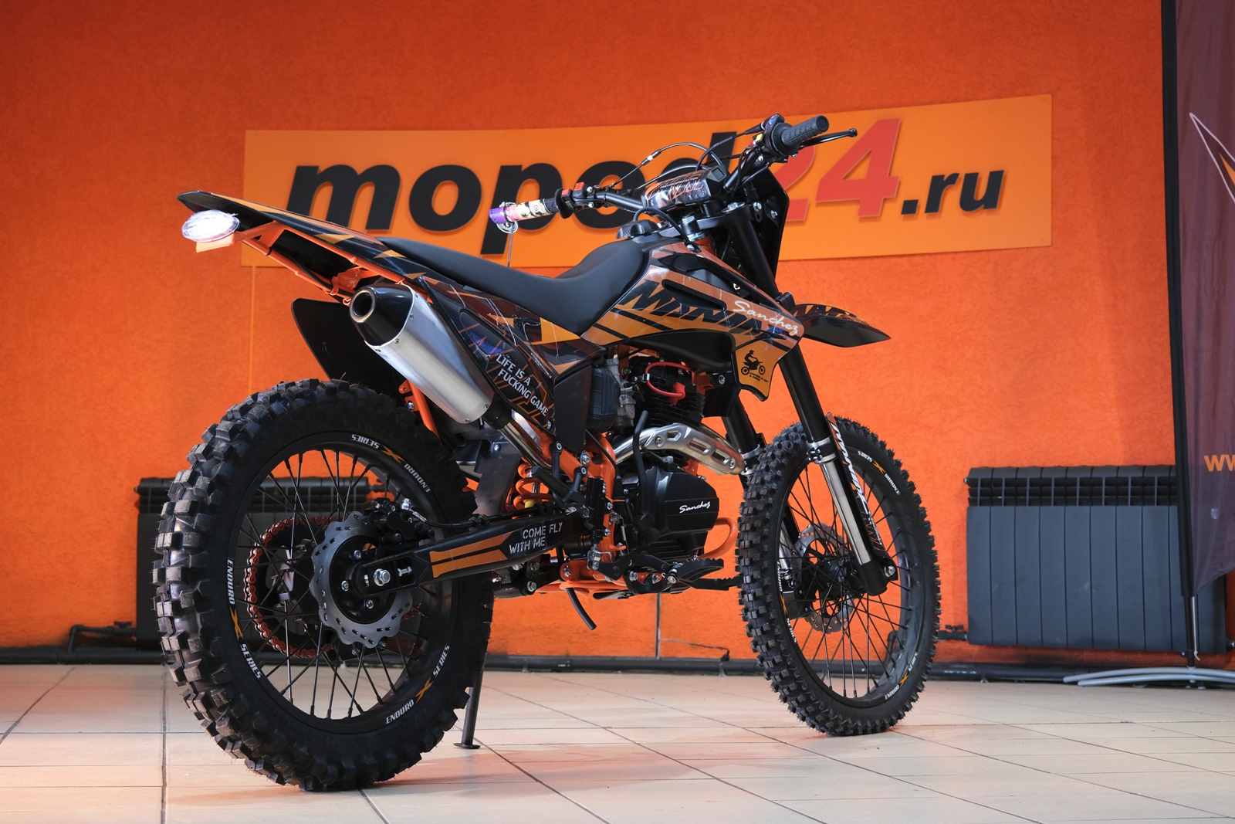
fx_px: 1853
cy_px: 412
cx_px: 618
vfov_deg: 25.1
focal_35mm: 54
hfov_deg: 36.9
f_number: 4
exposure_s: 1/100
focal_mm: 35.8
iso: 1250
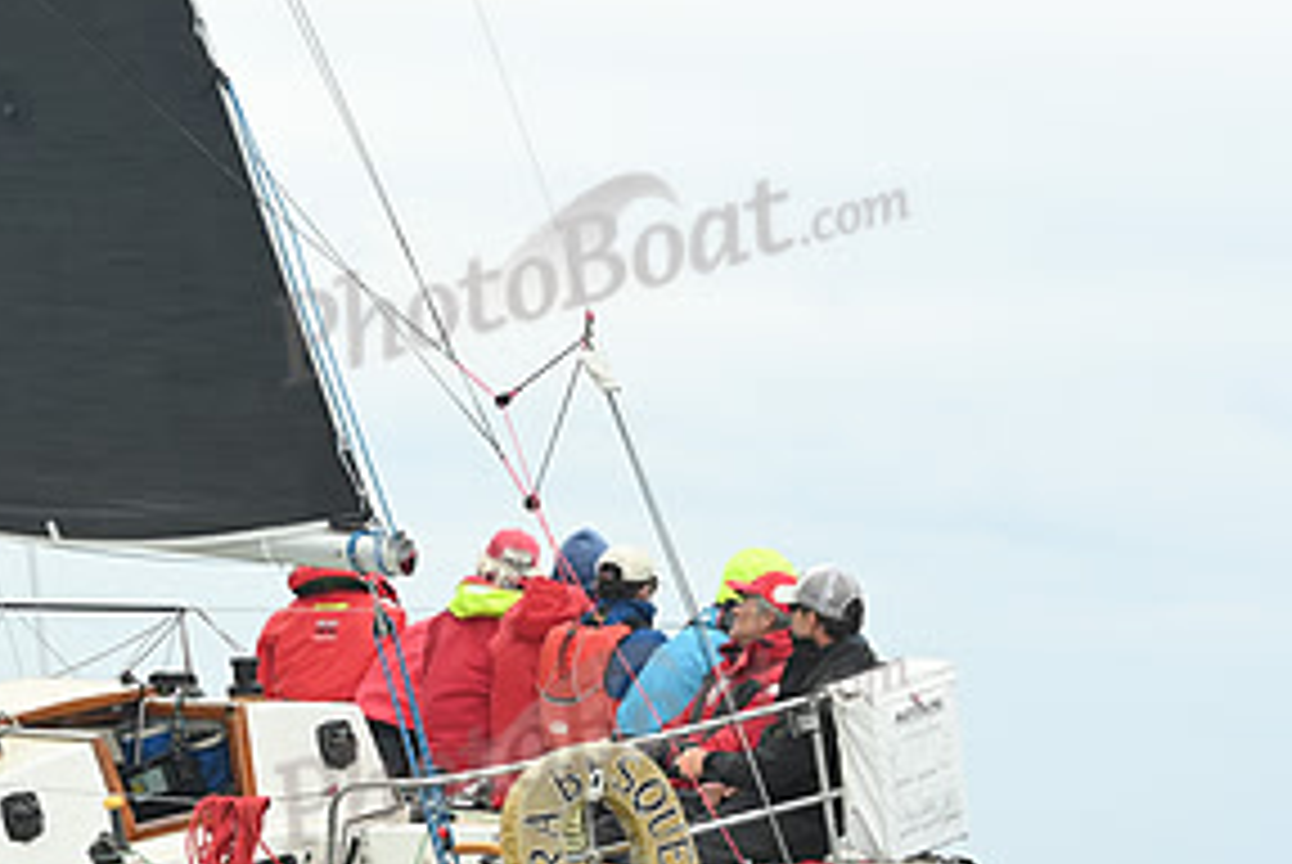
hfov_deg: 9.2
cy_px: 565
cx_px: 45
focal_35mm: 222
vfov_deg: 6.2
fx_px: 7975
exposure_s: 1/800
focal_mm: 110
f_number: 6.3
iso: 400
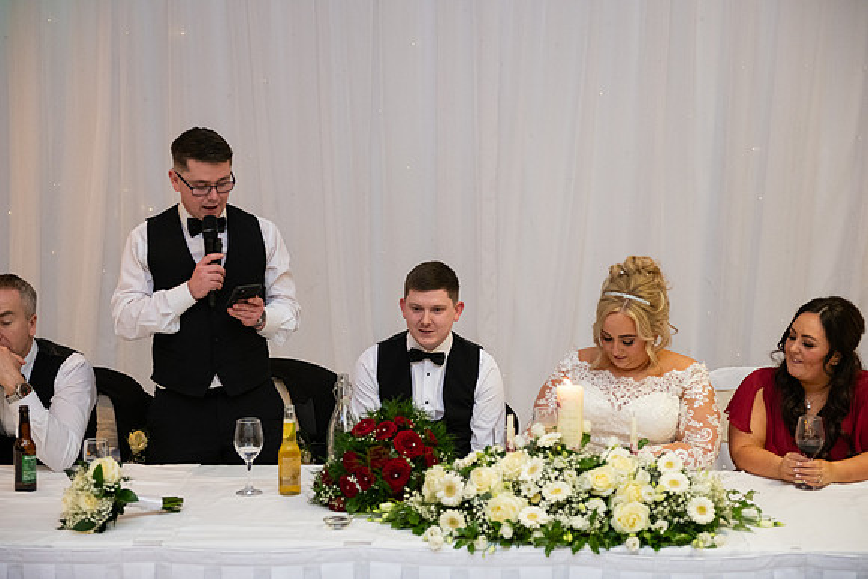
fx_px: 1592
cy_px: 290
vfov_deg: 20.6
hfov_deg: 30.5
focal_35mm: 66
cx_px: 434
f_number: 3.5
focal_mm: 66
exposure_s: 1/160
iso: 1250
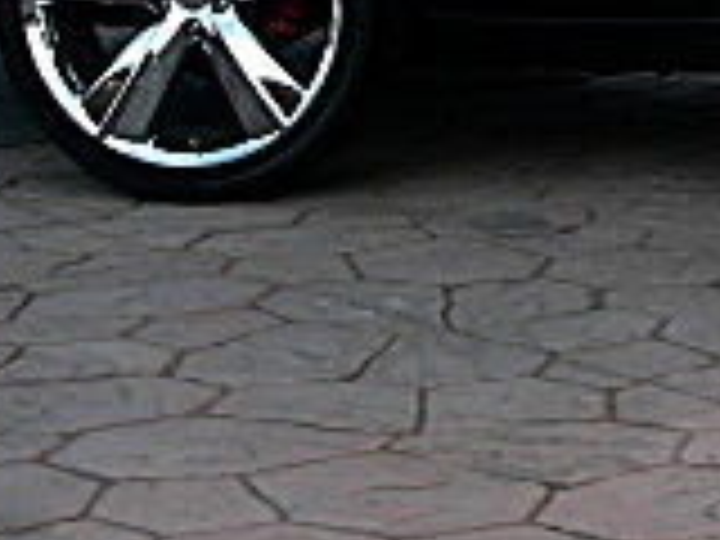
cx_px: 1012
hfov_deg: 13.1
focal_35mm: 144
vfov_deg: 10.2
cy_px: 18
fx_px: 2995
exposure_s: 1/125
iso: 50
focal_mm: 6.3
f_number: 2.8
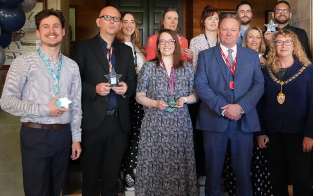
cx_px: 176
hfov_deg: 45.2
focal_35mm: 44
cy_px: 77
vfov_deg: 29.1
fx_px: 375
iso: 6400
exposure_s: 1/160
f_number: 4
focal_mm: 22
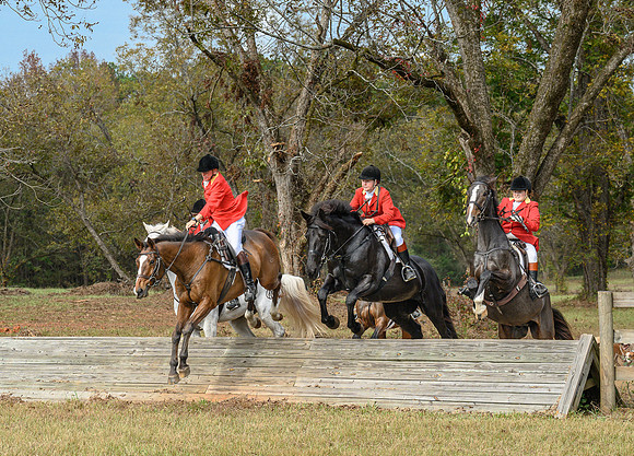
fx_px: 2317
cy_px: 271
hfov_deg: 15.5
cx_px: 205
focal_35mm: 128
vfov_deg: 11.2
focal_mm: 95
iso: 400
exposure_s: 1/500
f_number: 6.3
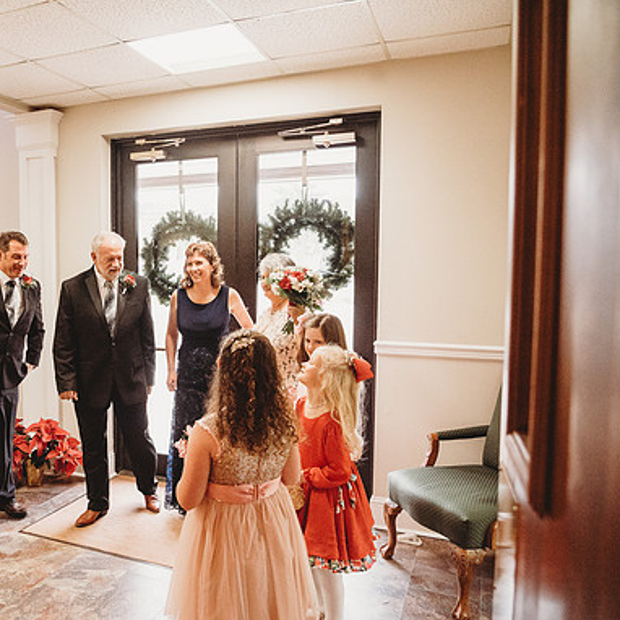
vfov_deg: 52.5
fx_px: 628
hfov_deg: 50.5
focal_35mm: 31
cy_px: 309
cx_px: 159
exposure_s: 1/200
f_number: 4
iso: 4000
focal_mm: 24
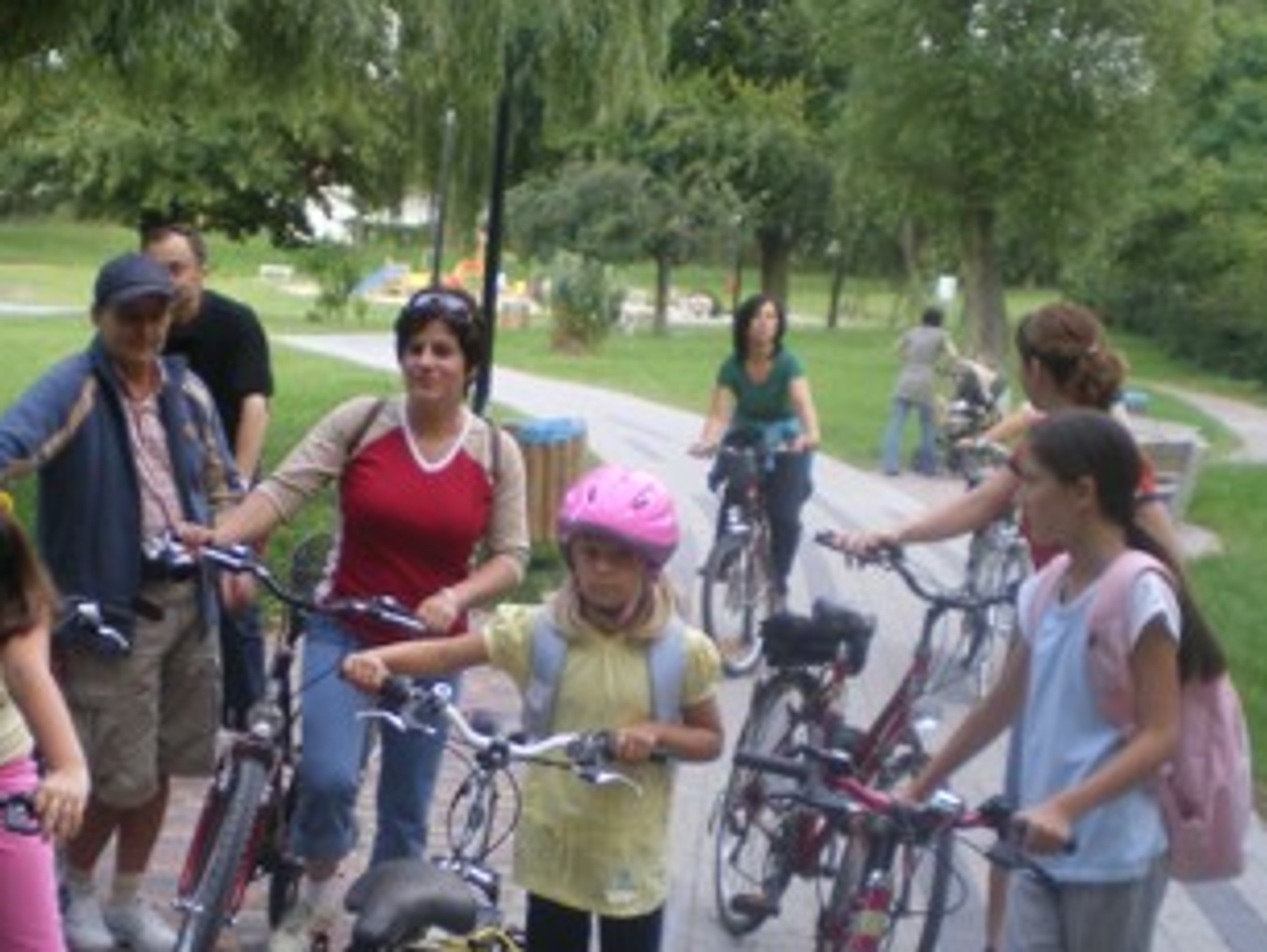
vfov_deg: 23.4
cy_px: 739
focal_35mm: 62
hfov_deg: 30.9
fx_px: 2271
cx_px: 410
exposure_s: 1/40
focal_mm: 6.3
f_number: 3.1
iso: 64
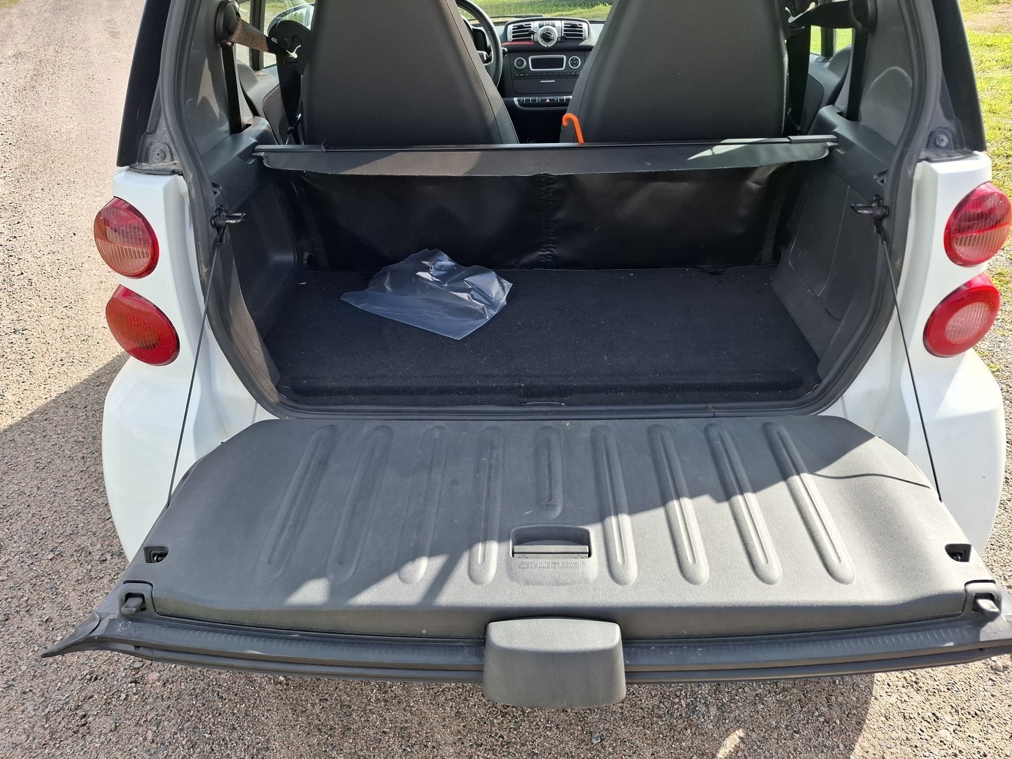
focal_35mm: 24
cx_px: 518
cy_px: 365
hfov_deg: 71.6
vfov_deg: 56.8
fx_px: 702
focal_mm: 5.54
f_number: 1.8
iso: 50
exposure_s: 1/700
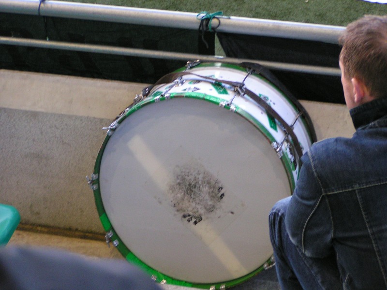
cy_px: 145
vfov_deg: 11.3
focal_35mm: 131
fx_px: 1465
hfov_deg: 15.1
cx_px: 194
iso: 200
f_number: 3.5
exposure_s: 1/30
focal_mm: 20
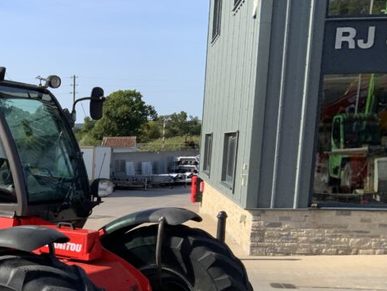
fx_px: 705
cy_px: 291
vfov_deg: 22.4
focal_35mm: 63
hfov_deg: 28.6
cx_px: -10
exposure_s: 1/1121
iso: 16
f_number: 1.8
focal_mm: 3
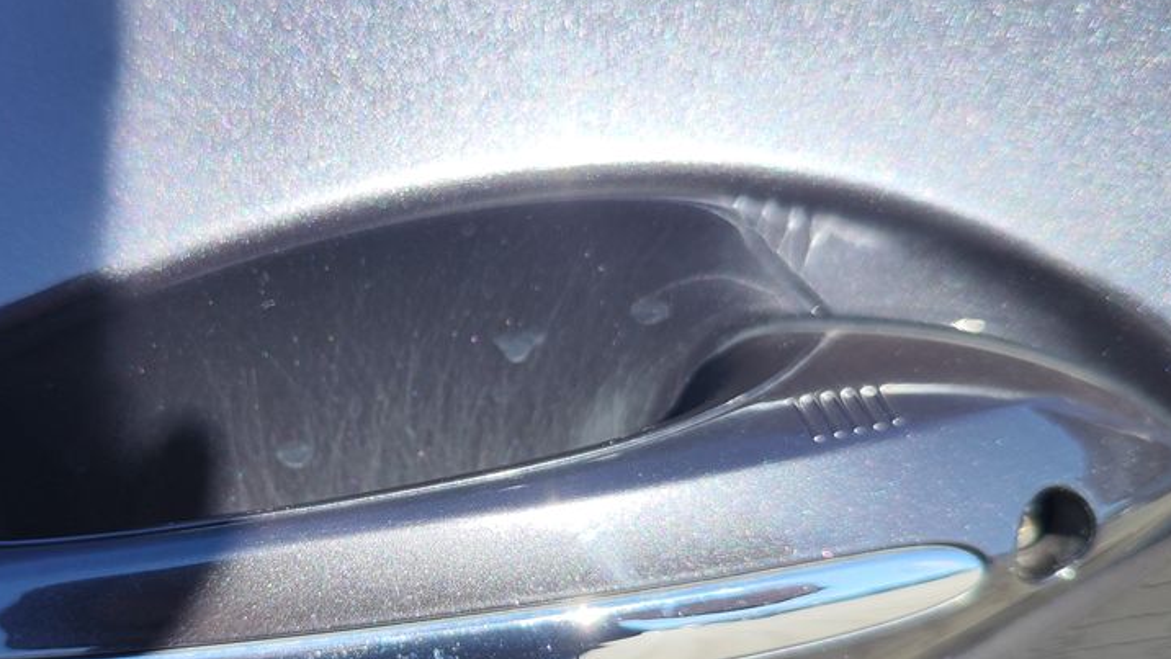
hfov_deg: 47.8
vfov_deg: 28.2
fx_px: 1304
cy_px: 427
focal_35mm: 42
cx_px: 417
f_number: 1.69
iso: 50
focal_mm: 7.01
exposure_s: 1/476
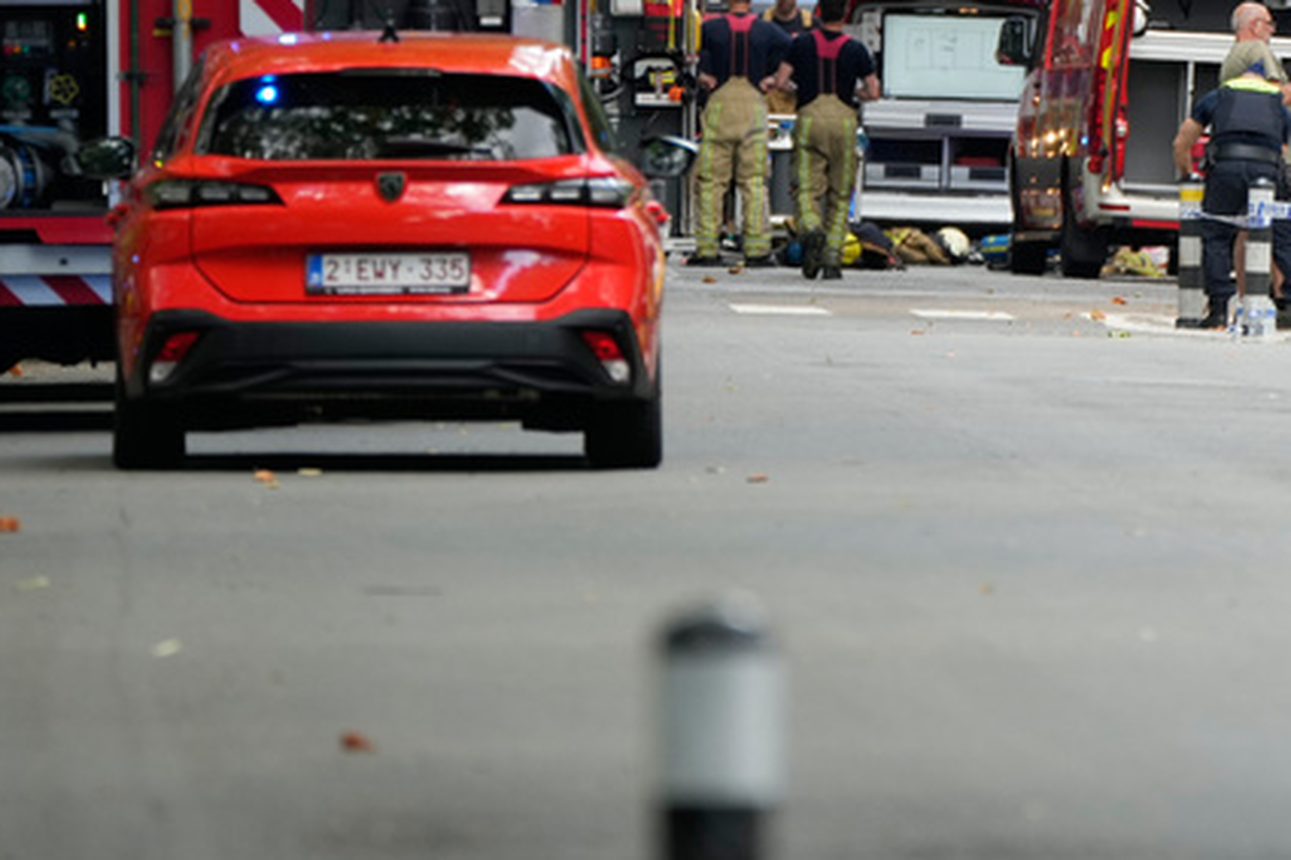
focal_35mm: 964
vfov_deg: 1.4
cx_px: 1173
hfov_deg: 2.1
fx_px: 34555
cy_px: 134
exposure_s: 1/200
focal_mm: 400
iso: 500
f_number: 5.6
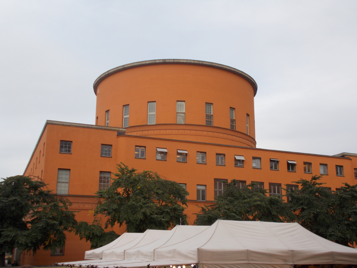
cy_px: 134
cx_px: 178
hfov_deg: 42.9
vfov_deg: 32.9
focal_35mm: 44
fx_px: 454
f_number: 4.2
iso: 80
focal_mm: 7.9
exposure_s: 1/125
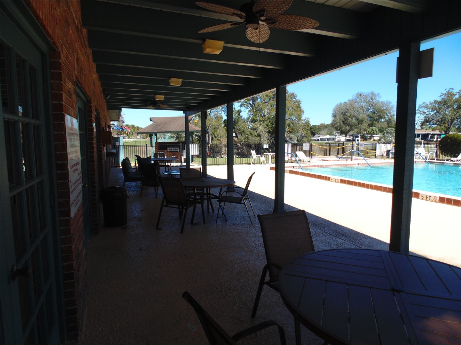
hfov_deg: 76.4
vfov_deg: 61.1
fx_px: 293
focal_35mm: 22
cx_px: 230
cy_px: 172
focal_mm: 4
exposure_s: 1/640
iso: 80
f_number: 3.1
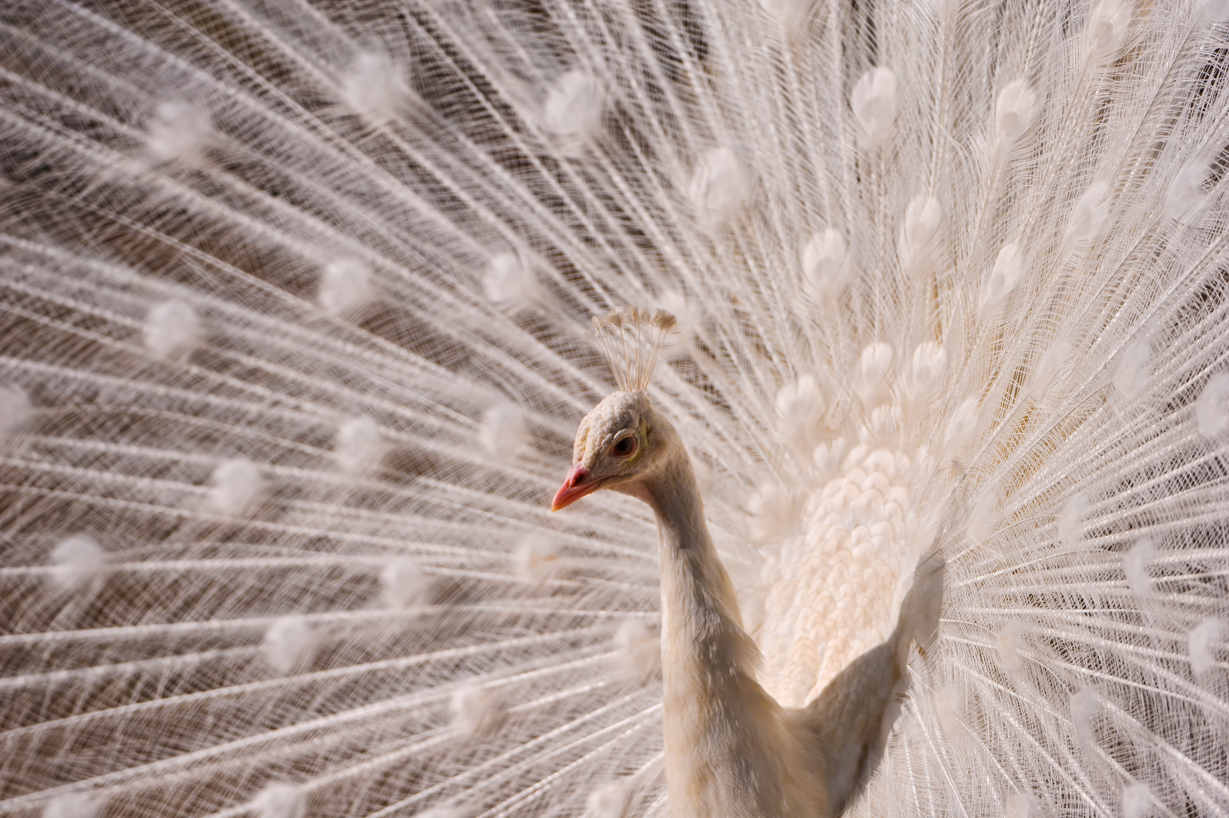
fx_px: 12964
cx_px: 614
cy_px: 409
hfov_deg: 5.4
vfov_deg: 3.6
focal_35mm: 380
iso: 160
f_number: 4
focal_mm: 380
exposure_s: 1/3200
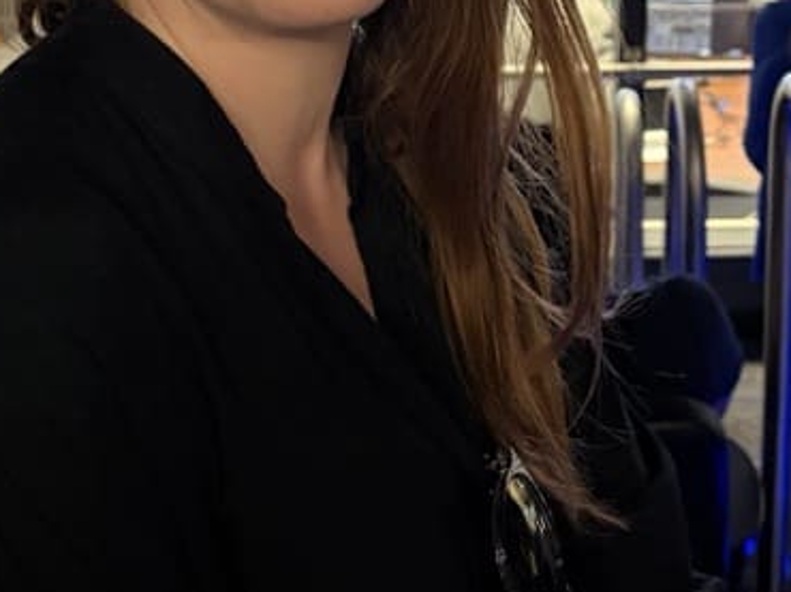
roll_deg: +1.1
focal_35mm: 90
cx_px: 449
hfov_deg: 21.8
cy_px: -180
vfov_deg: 15.6
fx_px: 2055
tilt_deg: -18.1
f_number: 1.6
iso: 640
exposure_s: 1/30
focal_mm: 5.96
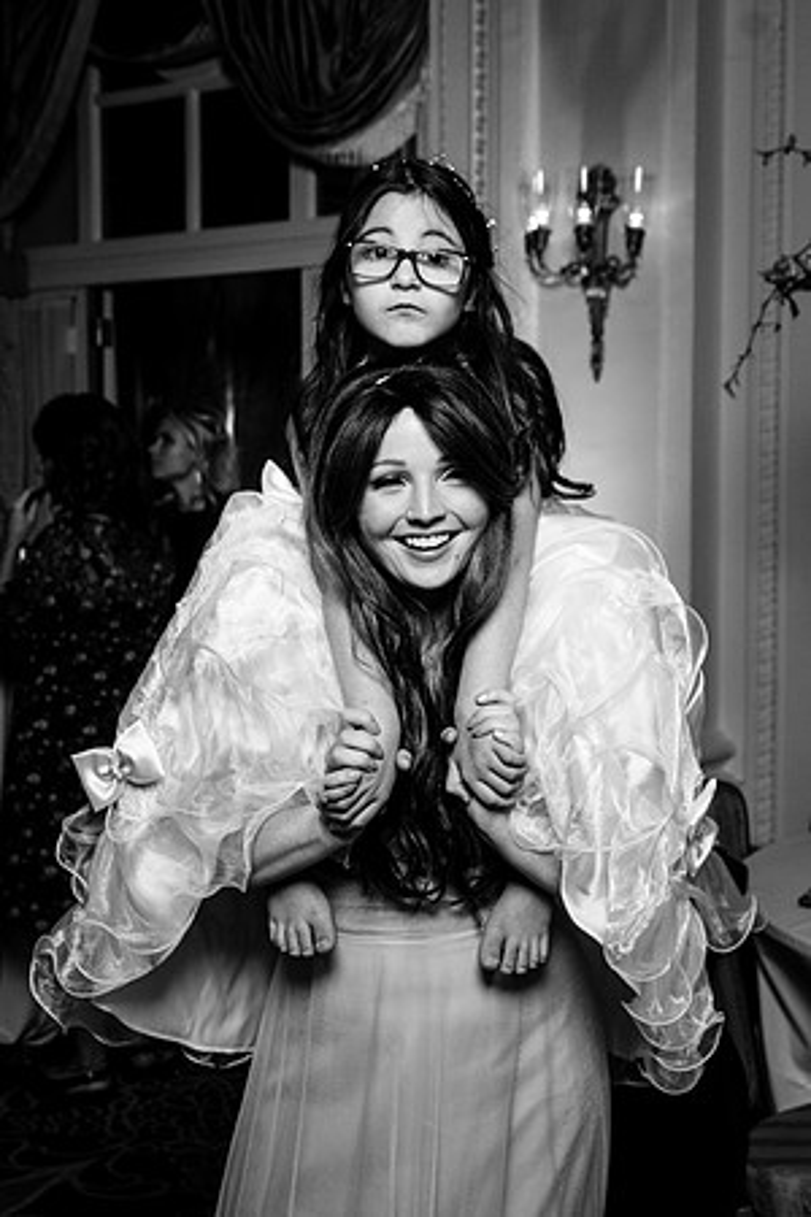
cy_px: 607
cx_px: 565
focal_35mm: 53
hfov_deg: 25.4
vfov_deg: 37.7
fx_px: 1784
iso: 2000
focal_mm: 35
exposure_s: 1/200
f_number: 5.6
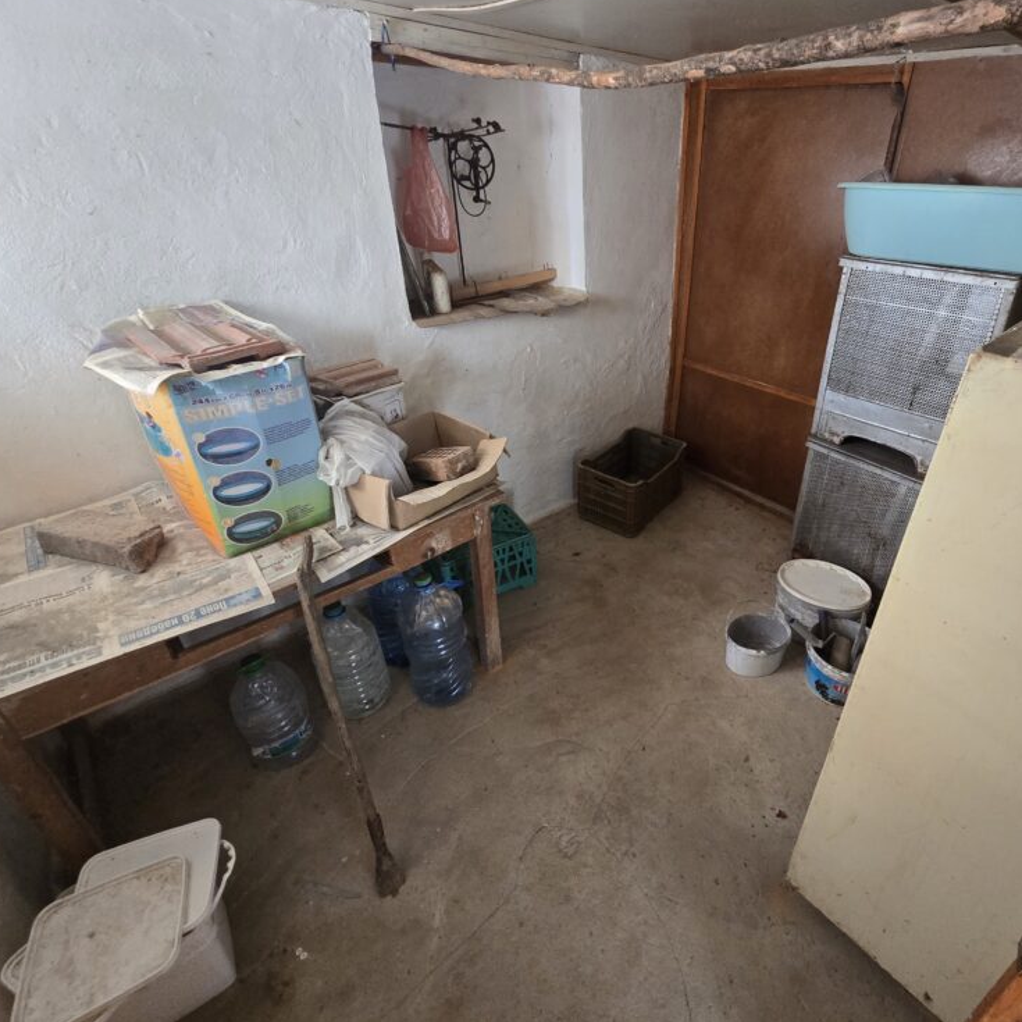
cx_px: 626
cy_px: 494
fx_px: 534
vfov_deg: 87.4
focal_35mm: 16
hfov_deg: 86.1
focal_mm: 2.2
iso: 400
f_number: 2.2
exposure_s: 1/50
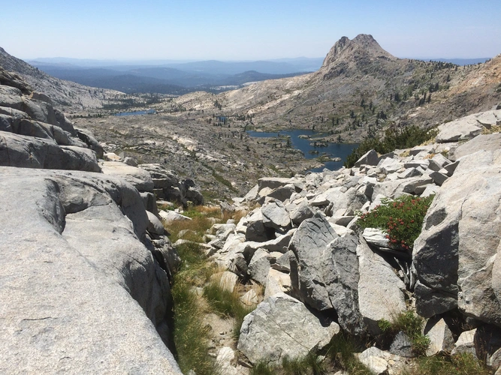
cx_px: 250
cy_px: 188
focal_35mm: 29
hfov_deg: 61.7
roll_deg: +1.7
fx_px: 420
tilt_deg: -18.3
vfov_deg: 48.2
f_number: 2.2
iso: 32
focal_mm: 4.15
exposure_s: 1/2740
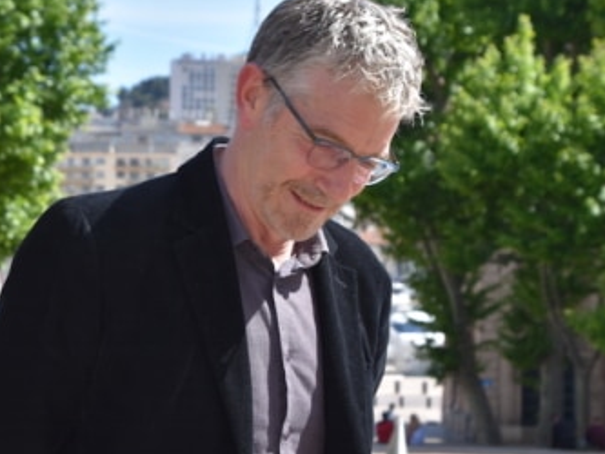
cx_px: 162
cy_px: 283
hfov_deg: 14.6
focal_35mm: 135
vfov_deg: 11.0
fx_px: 2360
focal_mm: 52
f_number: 8
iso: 100
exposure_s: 1/200
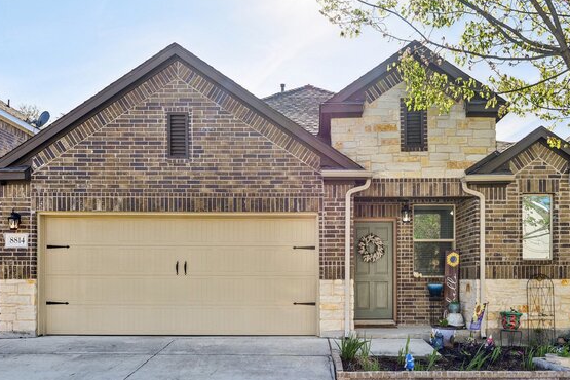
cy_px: 179
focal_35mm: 30
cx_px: 299
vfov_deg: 43.6
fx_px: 475
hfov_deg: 61.9
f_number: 8
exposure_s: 1/250
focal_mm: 26
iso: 400
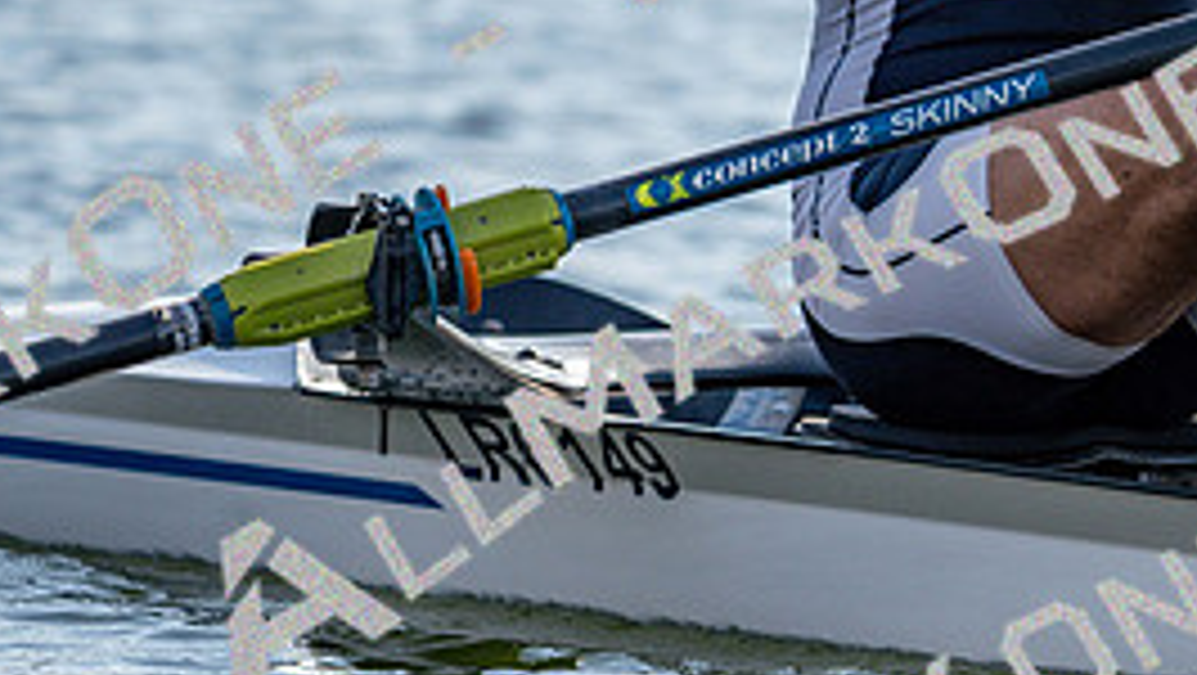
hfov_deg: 3.4
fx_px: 20294
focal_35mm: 639
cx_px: 1134
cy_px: 20
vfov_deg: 1.9
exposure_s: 1/1600
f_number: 5.6
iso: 200
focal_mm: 280
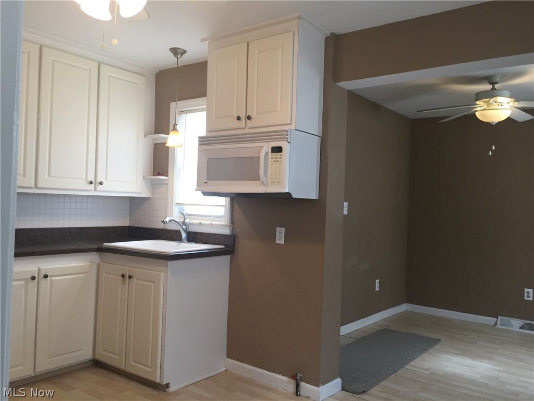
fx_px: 447
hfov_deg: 61.7
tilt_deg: -1.1
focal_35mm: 29
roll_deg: -0.5
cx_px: 267
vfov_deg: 48.2
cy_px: 200
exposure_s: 1/30
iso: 32
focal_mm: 4.15
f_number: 2.2
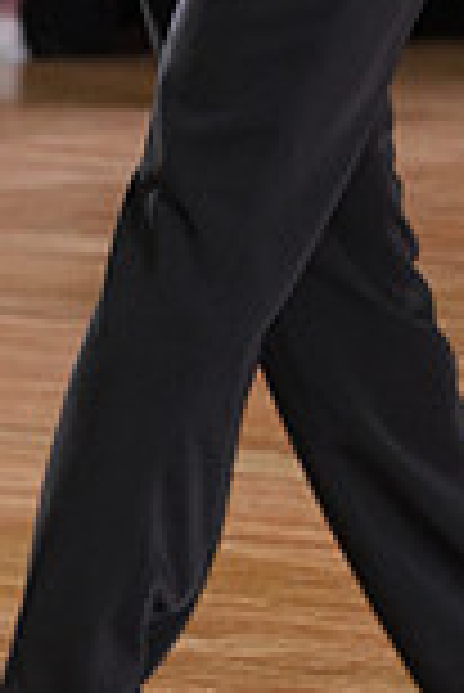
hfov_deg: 3.4
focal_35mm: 400
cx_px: 682
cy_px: -194
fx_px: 7715
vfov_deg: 5.1
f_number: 5
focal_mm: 106
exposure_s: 1/200
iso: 2500
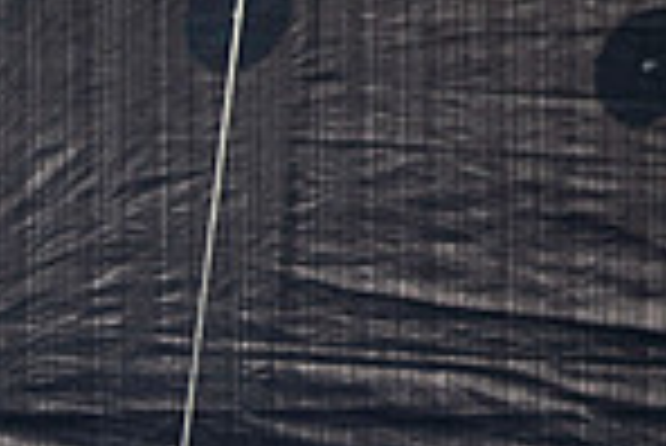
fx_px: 12092
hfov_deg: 3.1
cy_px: 851
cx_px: -508
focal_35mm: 653
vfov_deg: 2.1
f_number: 4
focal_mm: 165
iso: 320
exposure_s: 1/4000
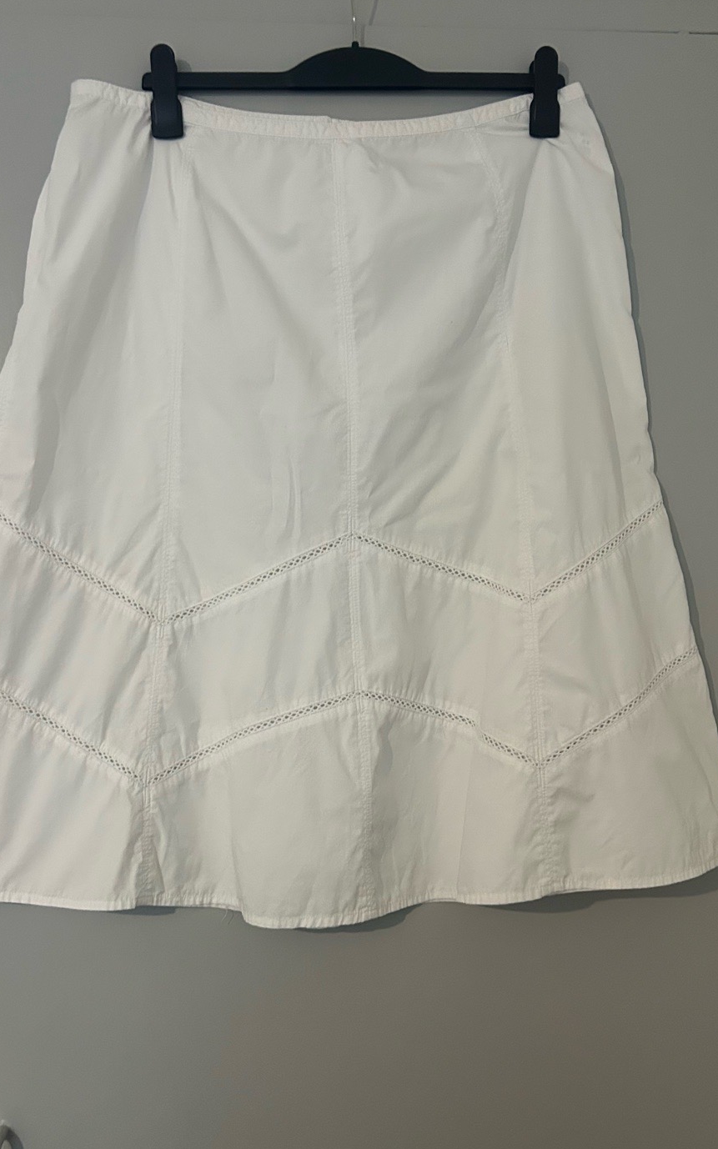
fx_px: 1002
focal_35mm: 32
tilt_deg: +2.1
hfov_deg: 39.4
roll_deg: +0.9
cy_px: 580
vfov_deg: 59.7
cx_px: 334
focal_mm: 5.7
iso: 500
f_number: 1.5
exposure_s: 1/60
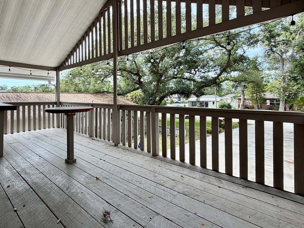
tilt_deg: -0.3
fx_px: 167
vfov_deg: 68.2
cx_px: 108
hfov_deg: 82.5
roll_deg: +0.4
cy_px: 94
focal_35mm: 19
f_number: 2.2
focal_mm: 2.22
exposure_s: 1/448
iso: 64
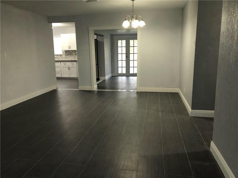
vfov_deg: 48.2
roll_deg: -0.4
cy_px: 89
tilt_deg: -9.3
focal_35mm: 29
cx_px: 119
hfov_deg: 61.7
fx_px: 199
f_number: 1.8
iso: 50
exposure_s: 1/15
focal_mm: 3.99
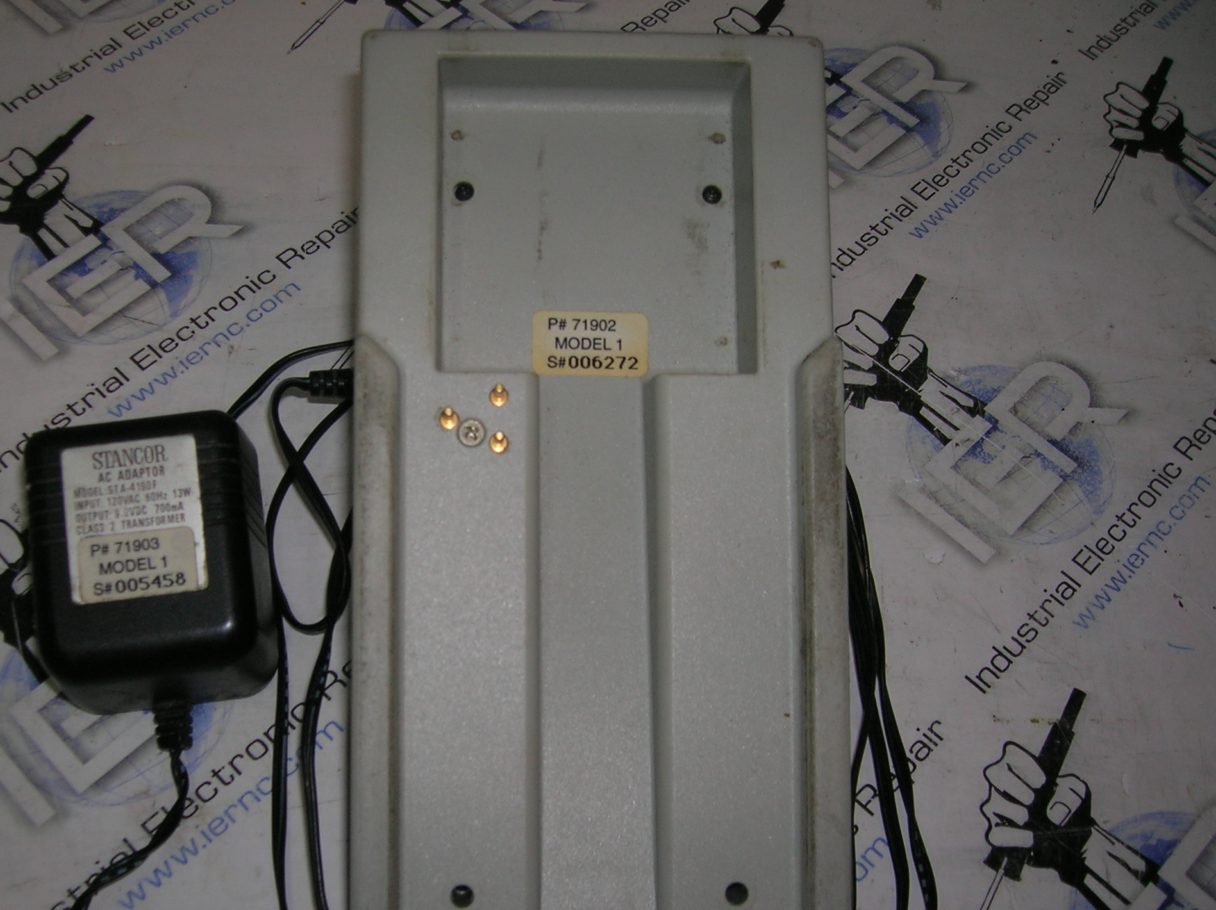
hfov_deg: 45.7
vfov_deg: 35.0
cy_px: 537
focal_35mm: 41
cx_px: 523
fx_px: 1439
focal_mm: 5.7
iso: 50
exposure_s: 1/60.1
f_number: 2.9
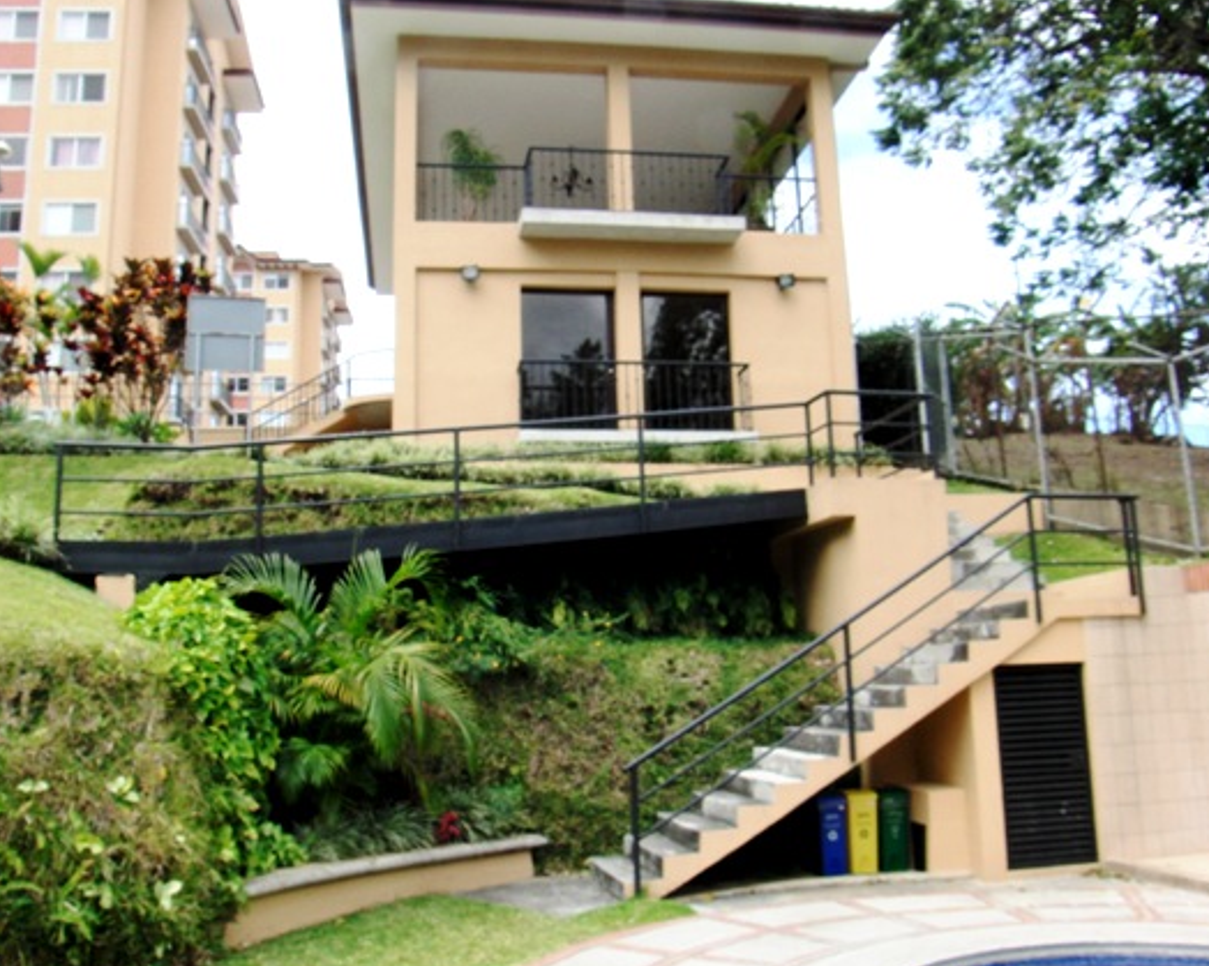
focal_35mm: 31
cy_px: 480
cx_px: 579
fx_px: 1109
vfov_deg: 47.1
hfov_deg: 57.2
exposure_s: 1/160
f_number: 6.2
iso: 100
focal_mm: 4.6
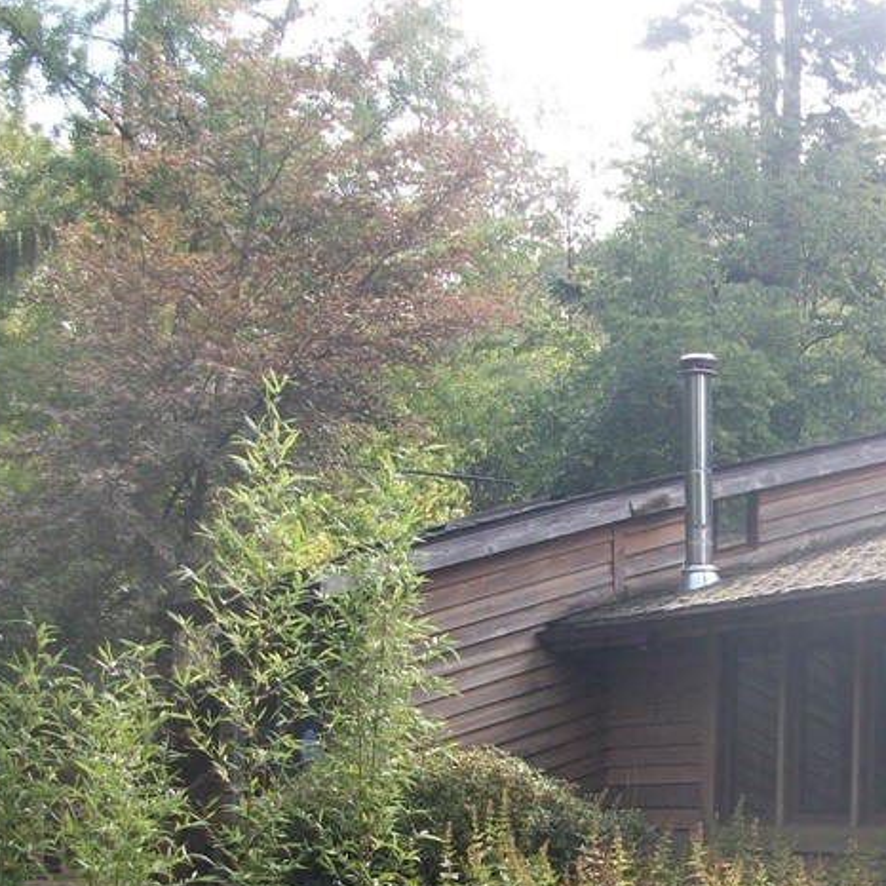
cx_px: 920
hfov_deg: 24.7
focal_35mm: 66
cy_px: 637
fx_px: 1911
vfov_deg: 25.9
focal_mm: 5.7
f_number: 2.8
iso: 64
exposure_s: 1/195
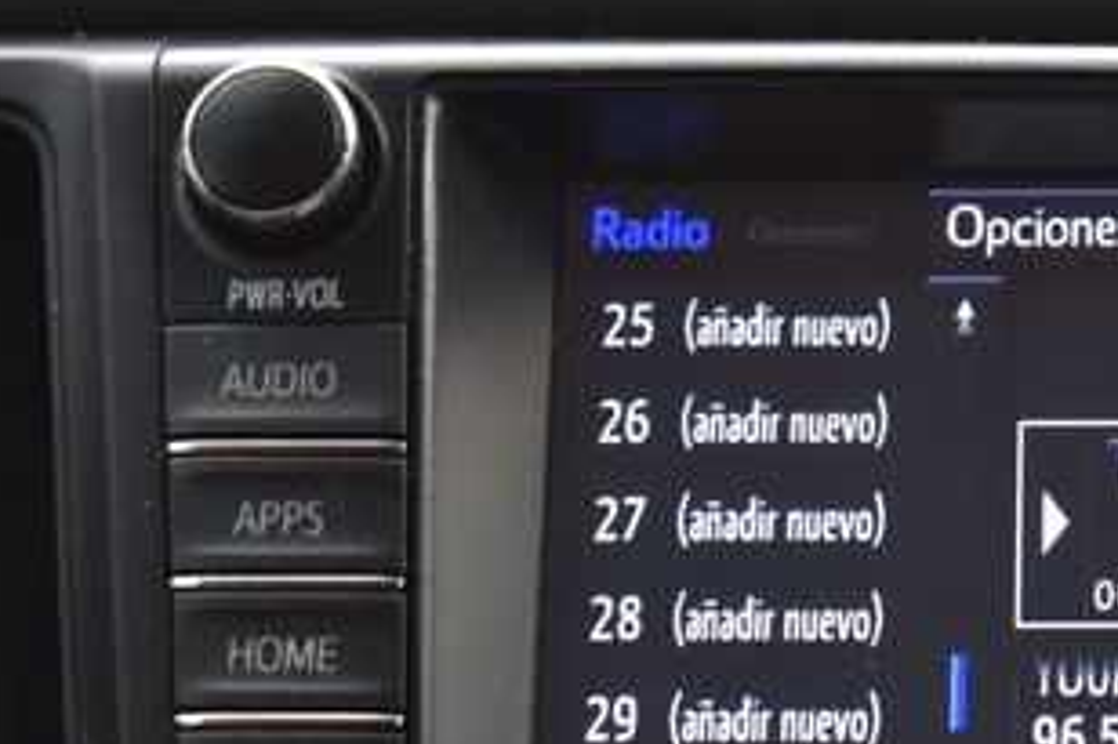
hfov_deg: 15.4
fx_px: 4066
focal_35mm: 131
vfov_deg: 10.5
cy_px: 403
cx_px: 1133
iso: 400
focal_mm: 42
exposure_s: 1/20
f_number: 6.3
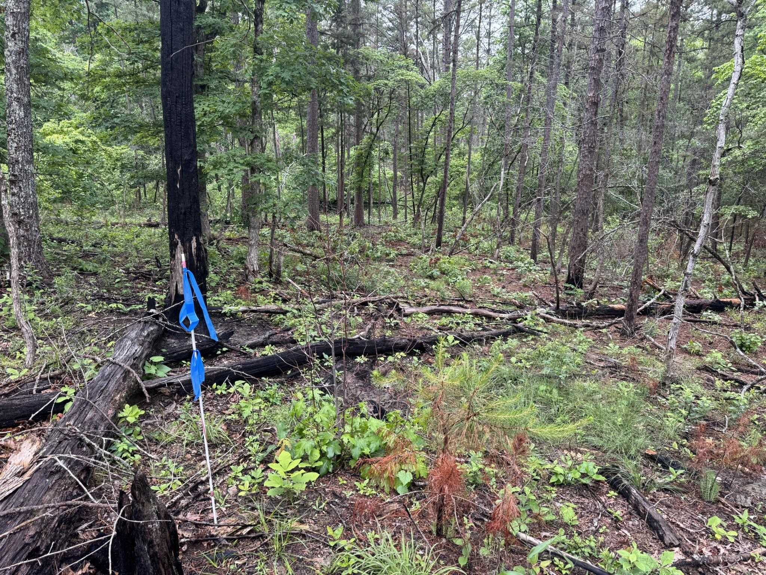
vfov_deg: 56.8
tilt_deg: -16.0
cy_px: 288
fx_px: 531
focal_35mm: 24
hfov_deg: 71.6
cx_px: 383
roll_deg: +0.1
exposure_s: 1/121
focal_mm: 6.76
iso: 80
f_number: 1.78
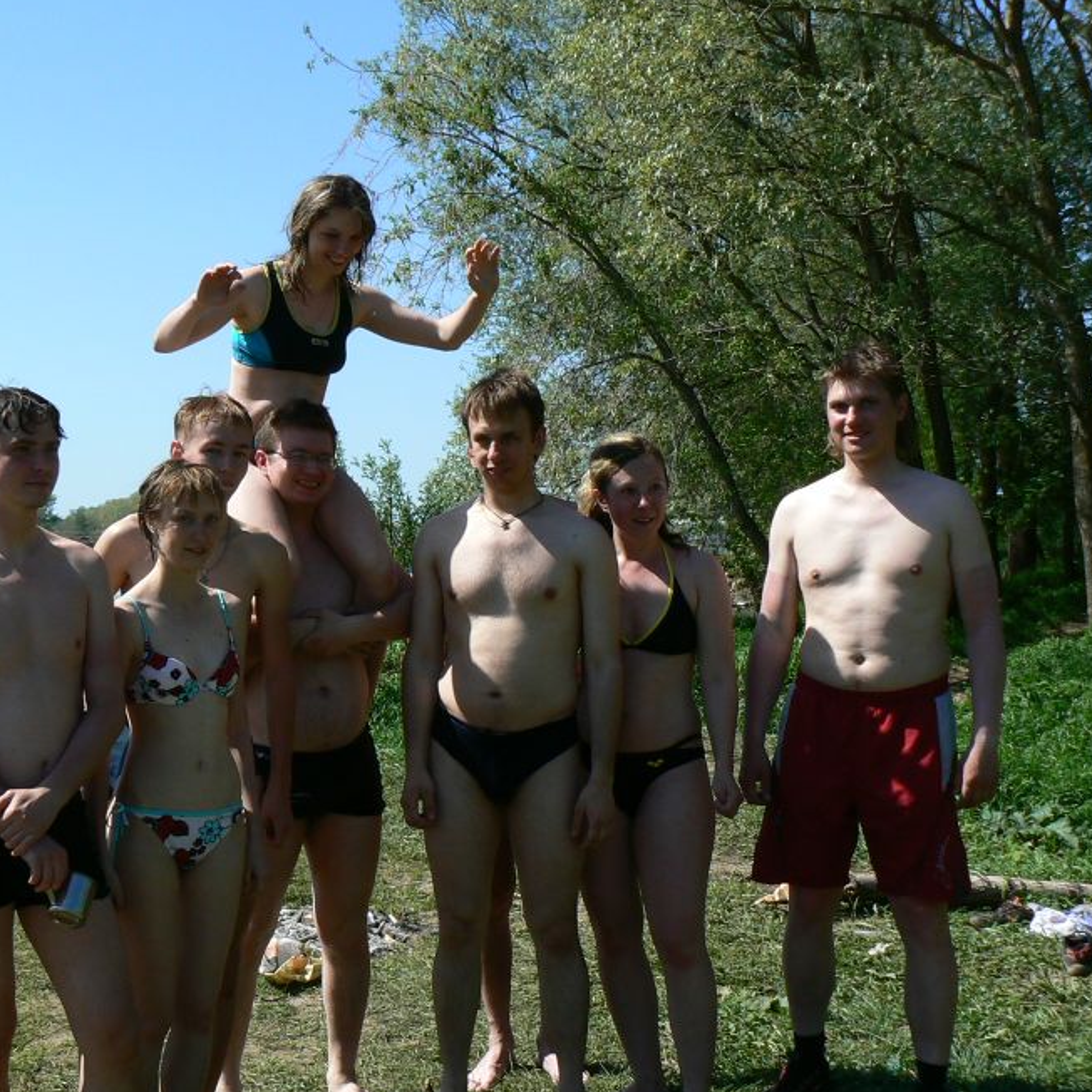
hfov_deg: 33.4
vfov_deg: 34.0
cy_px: 548
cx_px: 280
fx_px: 1785
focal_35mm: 50
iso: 80
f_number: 6.3
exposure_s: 1/400
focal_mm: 6
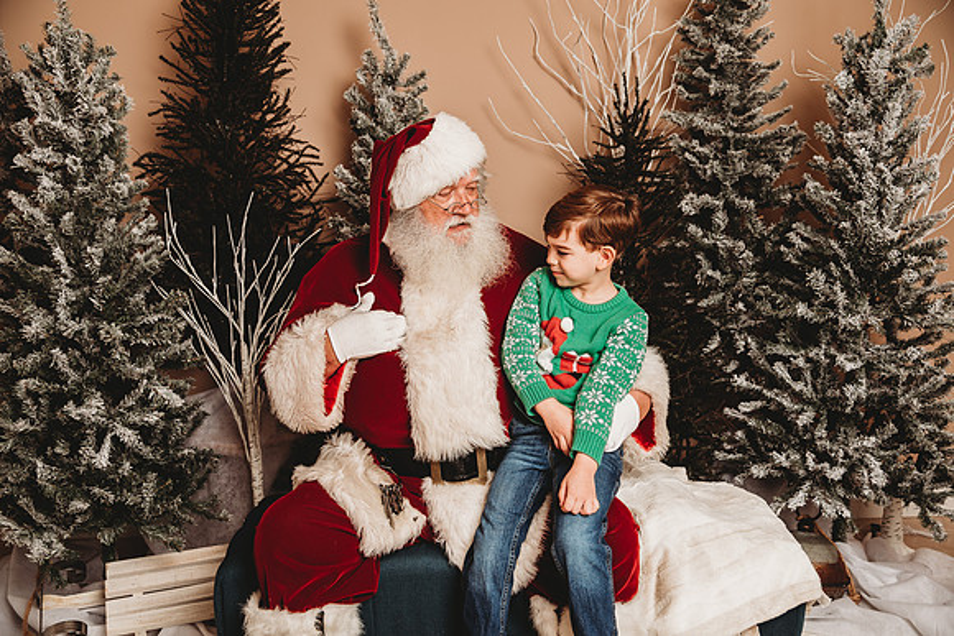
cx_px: 477
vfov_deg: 38.9
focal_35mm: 34
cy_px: 318
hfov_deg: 55.8
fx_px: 901
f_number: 4
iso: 100
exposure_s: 1/160
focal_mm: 34
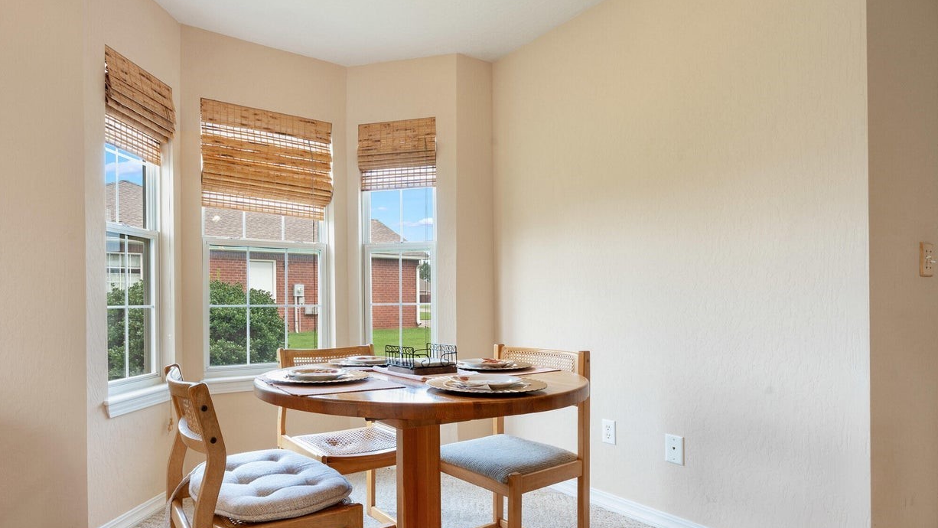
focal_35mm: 21
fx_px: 522
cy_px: 290
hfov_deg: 82.5
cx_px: 362
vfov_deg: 53.5
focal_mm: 16
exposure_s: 1/4
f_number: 11
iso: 200
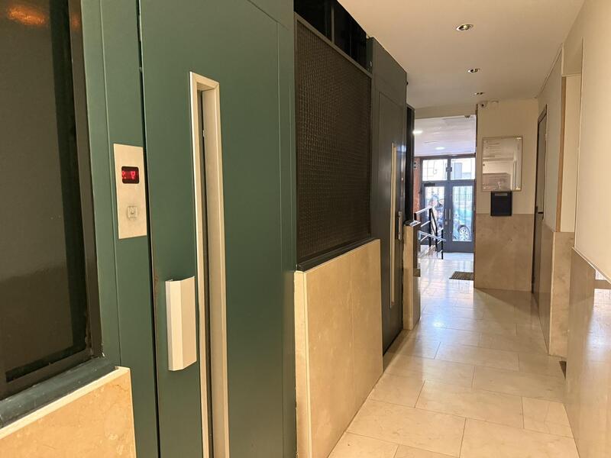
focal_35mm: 24
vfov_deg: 56.8
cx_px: 306
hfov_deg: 71.6
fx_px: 424
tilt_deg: -5.4
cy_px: 229
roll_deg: +1.4
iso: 800
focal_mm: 6.76
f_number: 1.78
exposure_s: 1/33
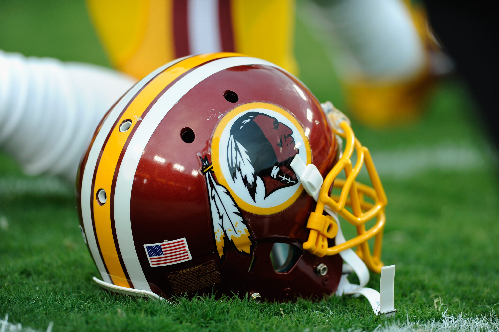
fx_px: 5540
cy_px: 166
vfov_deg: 3.4
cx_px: 250
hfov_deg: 5.2
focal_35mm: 400
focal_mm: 400
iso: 800
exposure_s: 1/640
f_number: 3.2
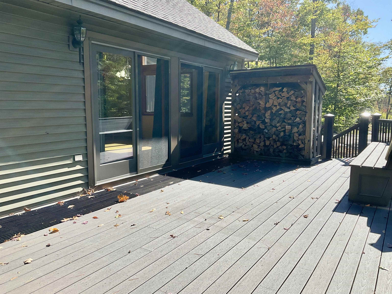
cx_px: 196
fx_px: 328
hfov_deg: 61.7
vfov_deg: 48.2
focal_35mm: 29
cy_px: 147
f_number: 1.8
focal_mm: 3
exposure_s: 1/1626
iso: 16
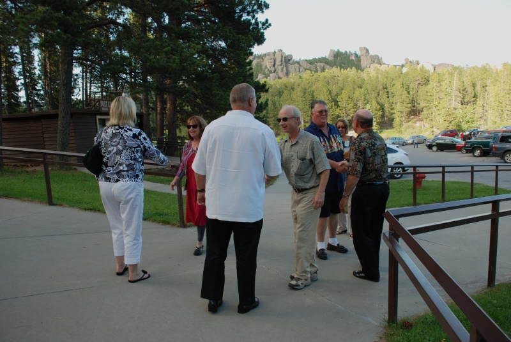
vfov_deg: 43.7
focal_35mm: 30
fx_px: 426
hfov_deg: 61.9
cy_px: 171
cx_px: 256
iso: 200
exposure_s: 1/125
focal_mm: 20
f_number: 5.6
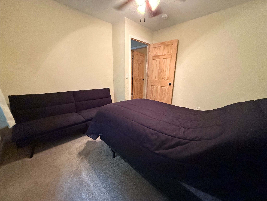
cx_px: 134
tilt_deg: -12.9
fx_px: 108
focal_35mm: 14
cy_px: 100
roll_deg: -1.5
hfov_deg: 102.1
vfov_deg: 85.7
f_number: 2.2
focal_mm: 2.22
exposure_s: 1/60
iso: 1250
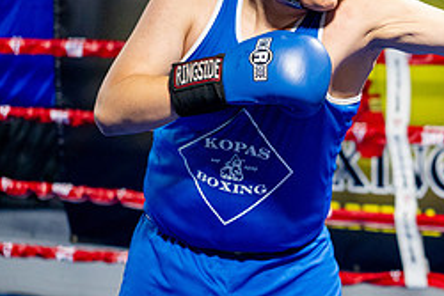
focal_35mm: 116
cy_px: 173
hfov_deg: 17.1
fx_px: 1431
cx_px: 480
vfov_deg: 11.8
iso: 4000
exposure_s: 1/1000
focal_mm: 50
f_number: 2
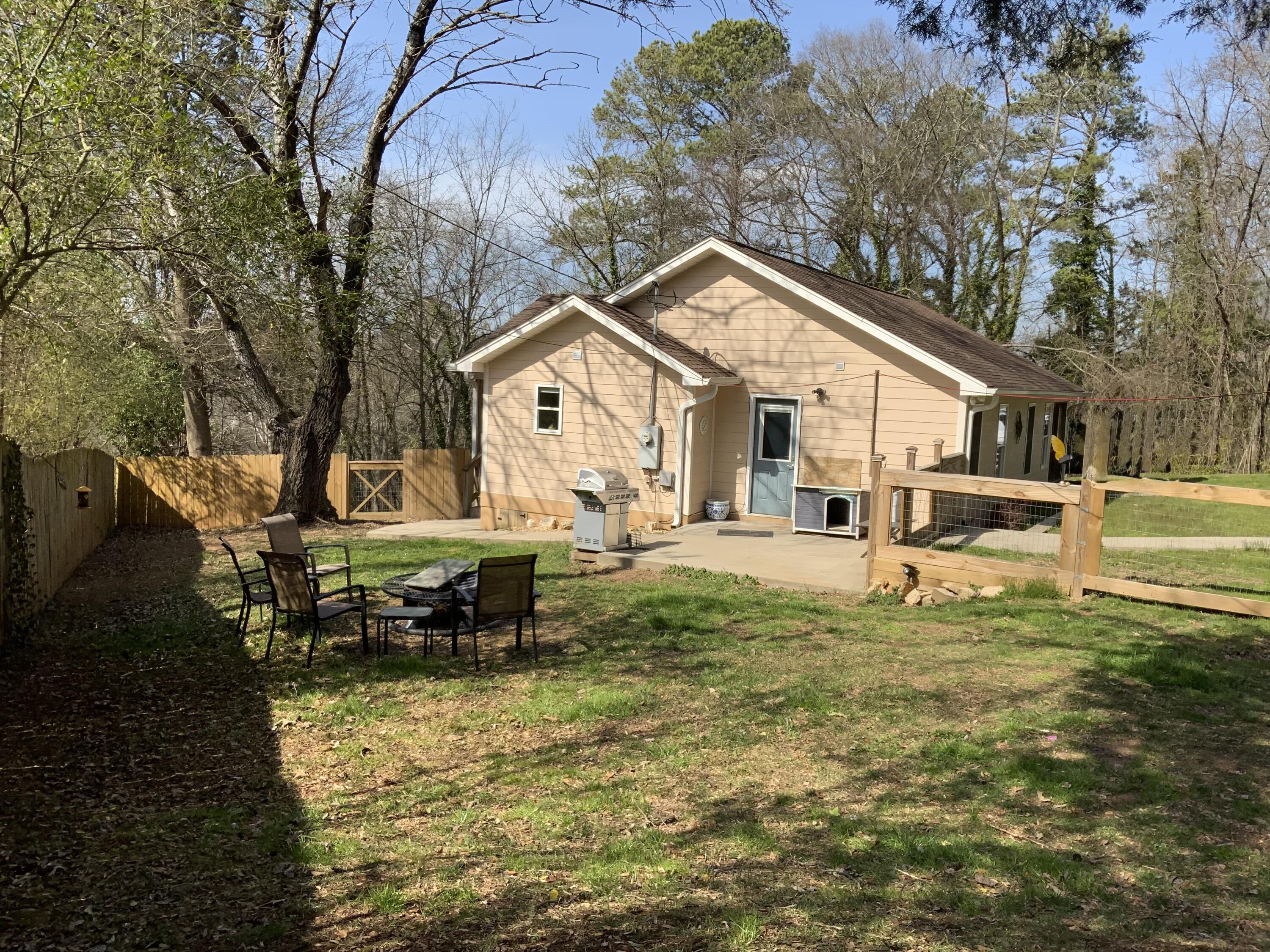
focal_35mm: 29
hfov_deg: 61.7
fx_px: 1064
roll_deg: -2.9
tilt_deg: -5.4
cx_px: 635
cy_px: 476
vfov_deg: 48.2
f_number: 1.8
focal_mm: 3
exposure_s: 1/1342
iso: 16
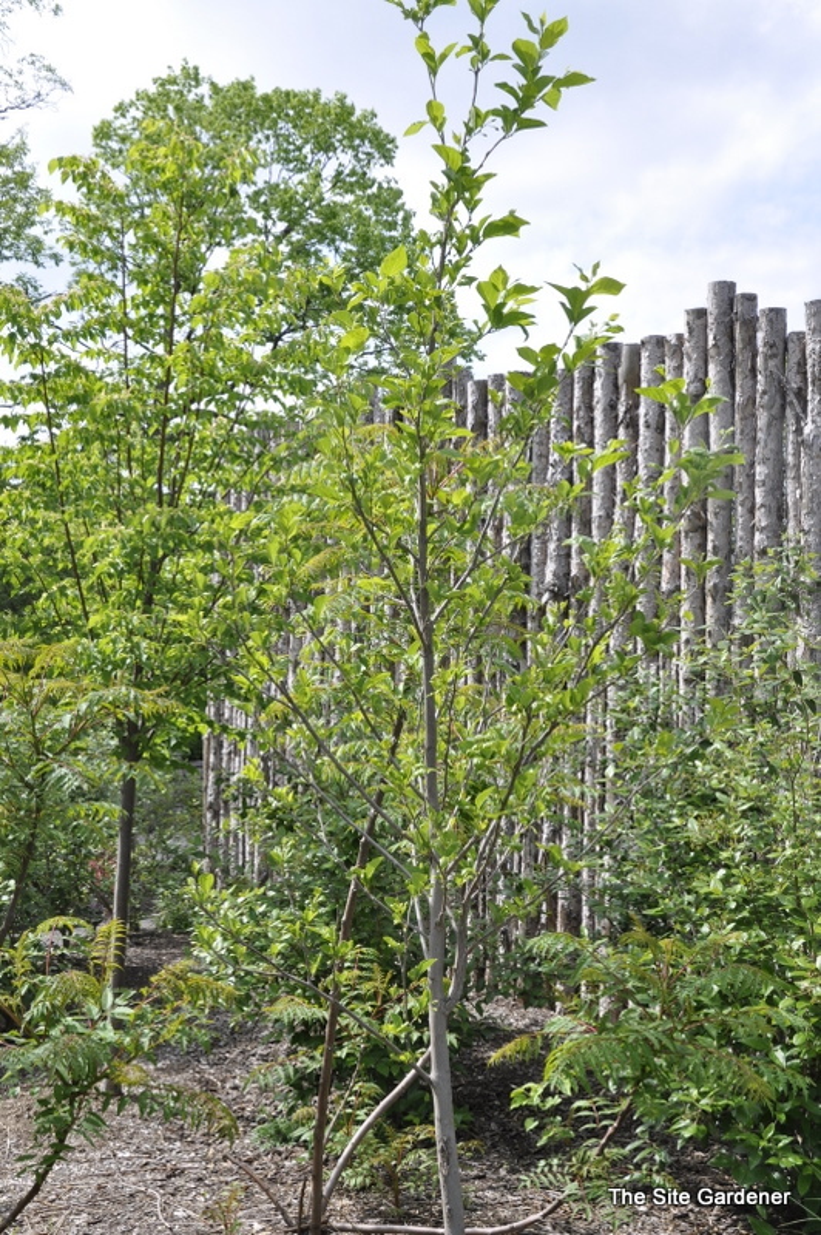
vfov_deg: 46.4
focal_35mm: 42
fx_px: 1439
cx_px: 410
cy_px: 618
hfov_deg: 31.8
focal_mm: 28
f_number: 11
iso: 200
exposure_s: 1/125
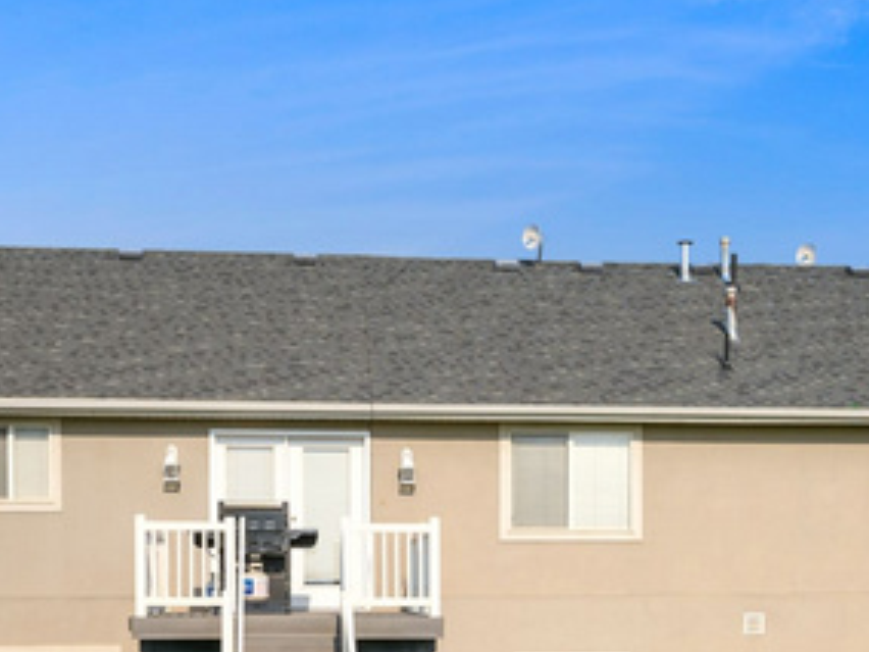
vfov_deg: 21.9
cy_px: 620
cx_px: 487
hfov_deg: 29.8
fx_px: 1632
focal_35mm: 65
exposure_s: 1/1600
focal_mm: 30
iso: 320
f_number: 8
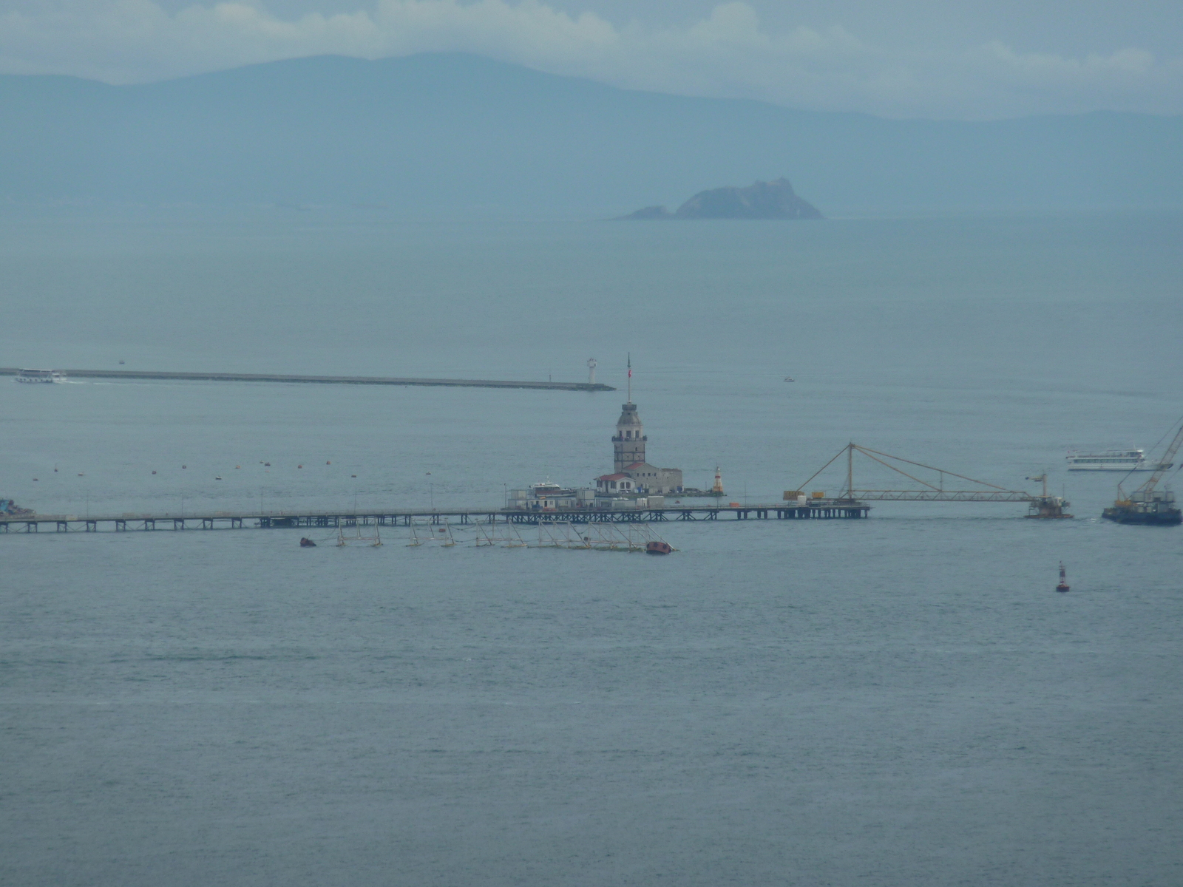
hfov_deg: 6.6
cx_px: 592
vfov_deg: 5.0
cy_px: 444
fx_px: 10252
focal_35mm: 300
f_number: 5.6
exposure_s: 1/500
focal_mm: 49.2
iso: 80
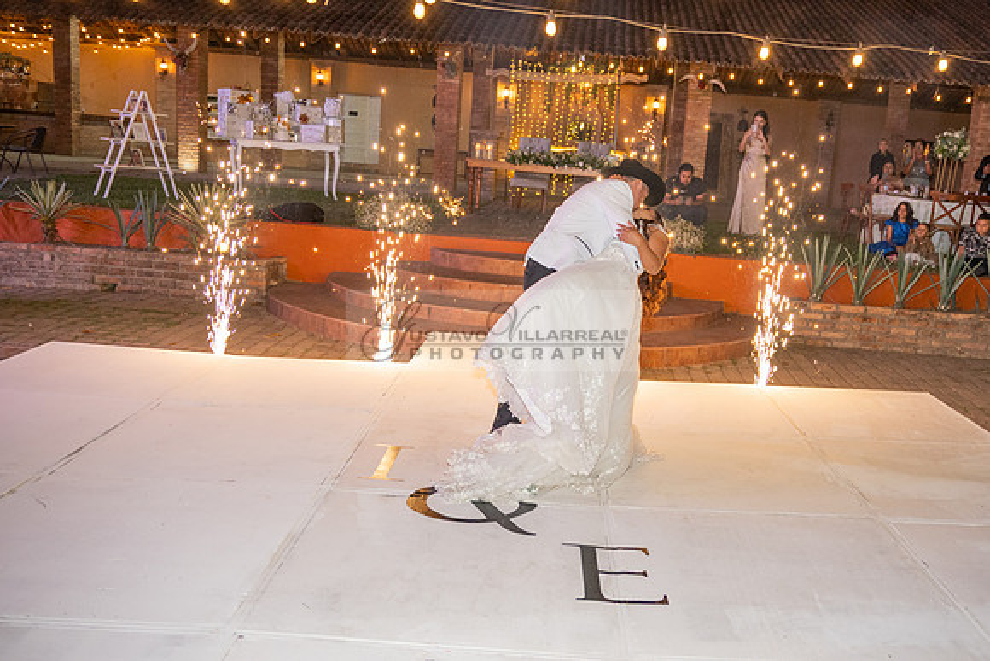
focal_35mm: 34
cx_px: 568
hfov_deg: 55.9
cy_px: 336
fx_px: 928
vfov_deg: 39.2
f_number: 4
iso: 2000
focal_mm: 28
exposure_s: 1/160
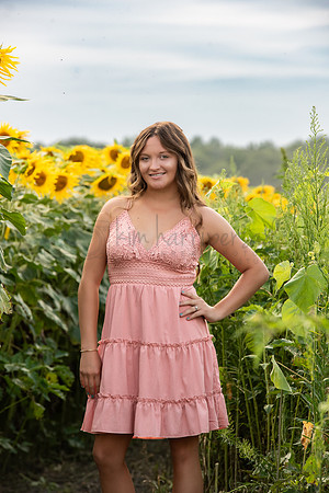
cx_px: 164
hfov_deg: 6.9
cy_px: 246
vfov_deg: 10.3
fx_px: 2741
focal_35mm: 200
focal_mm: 200
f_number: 7.1
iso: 640
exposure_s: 1/200
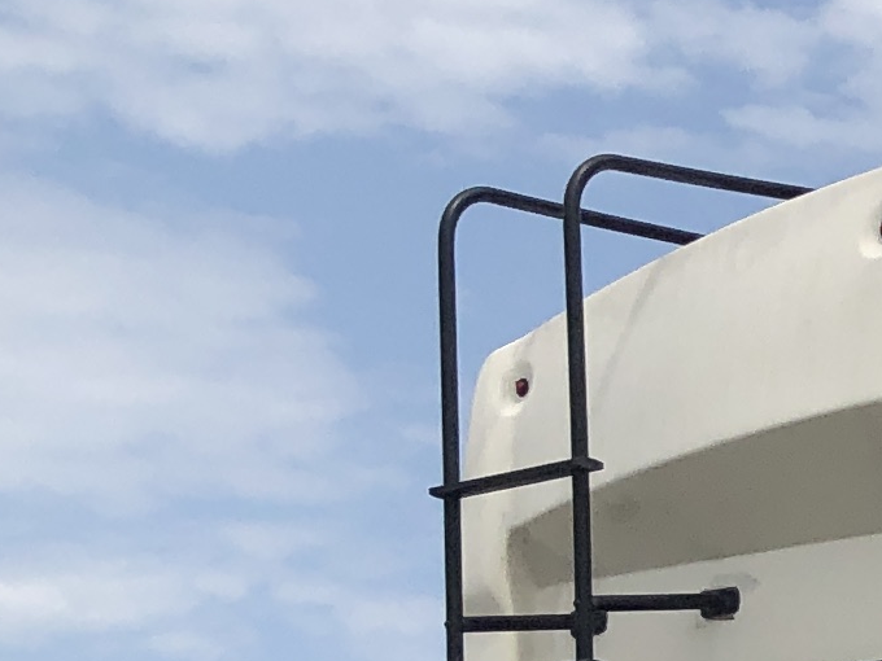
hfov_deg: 10.4
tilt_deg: +4.9
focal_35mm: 166
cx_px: 2078
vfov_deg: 8.7
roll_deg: +1.2
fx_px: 4230
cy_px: 1020
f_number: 1.8
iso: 20
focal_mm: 3.99
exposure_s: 1/3436
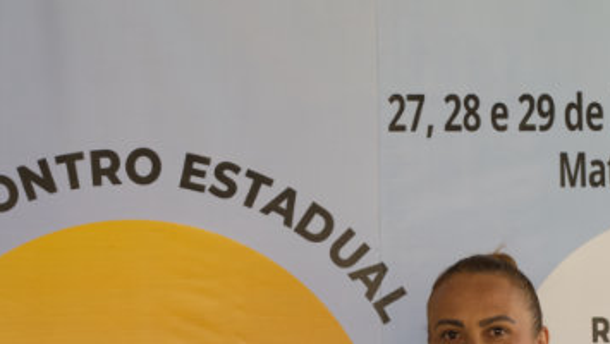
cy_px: 469
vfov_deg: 9.6
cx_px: 369
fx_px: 2006
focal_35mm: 124
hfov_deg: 17.3
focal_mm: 35
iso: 200
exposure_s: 1/80
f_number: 5.6
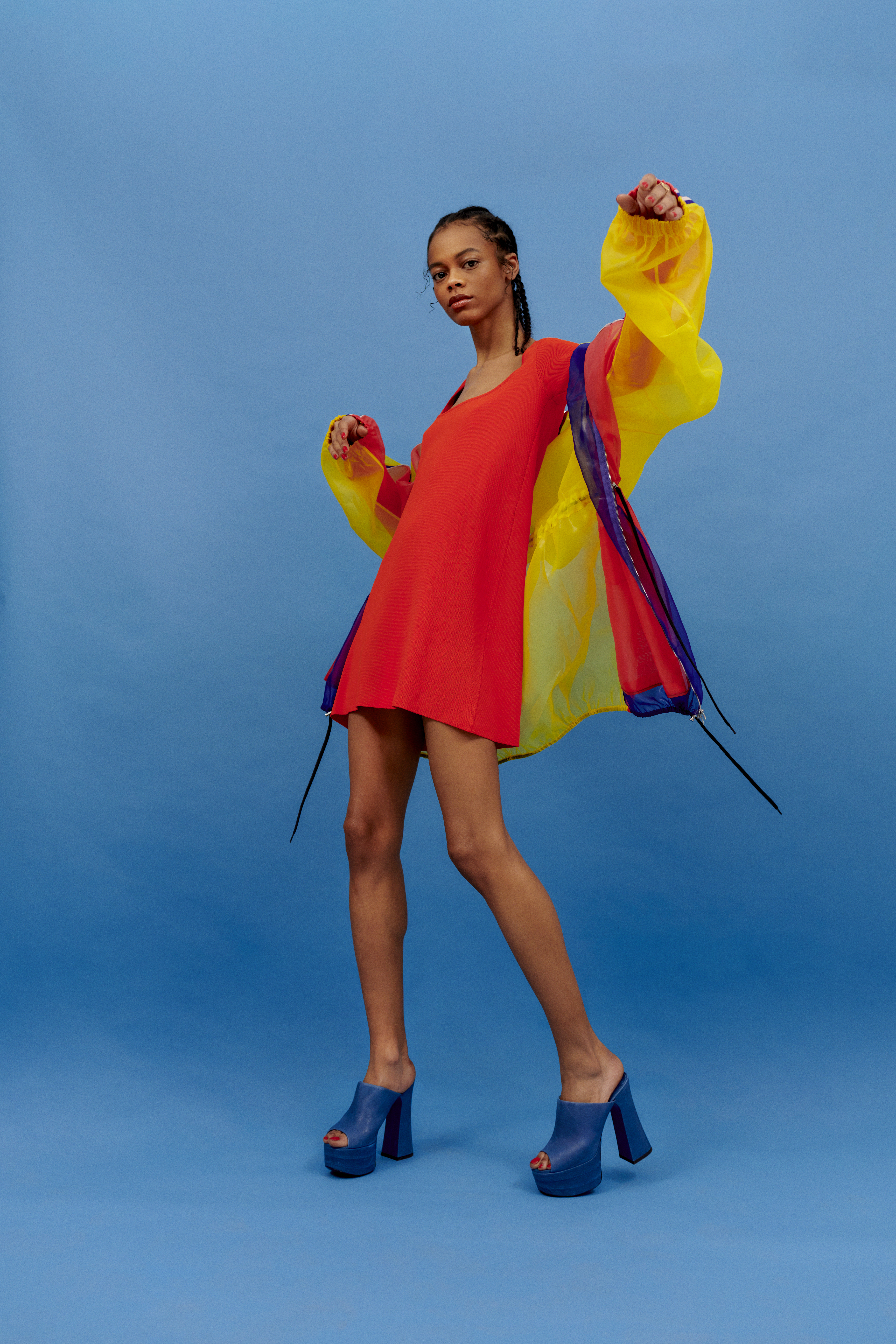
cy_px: 672
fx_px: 1307
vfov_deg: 54.4
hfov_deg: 37.9
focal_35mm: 35
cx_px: 448
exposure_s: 1/160
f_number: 4
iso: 400
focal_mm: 35
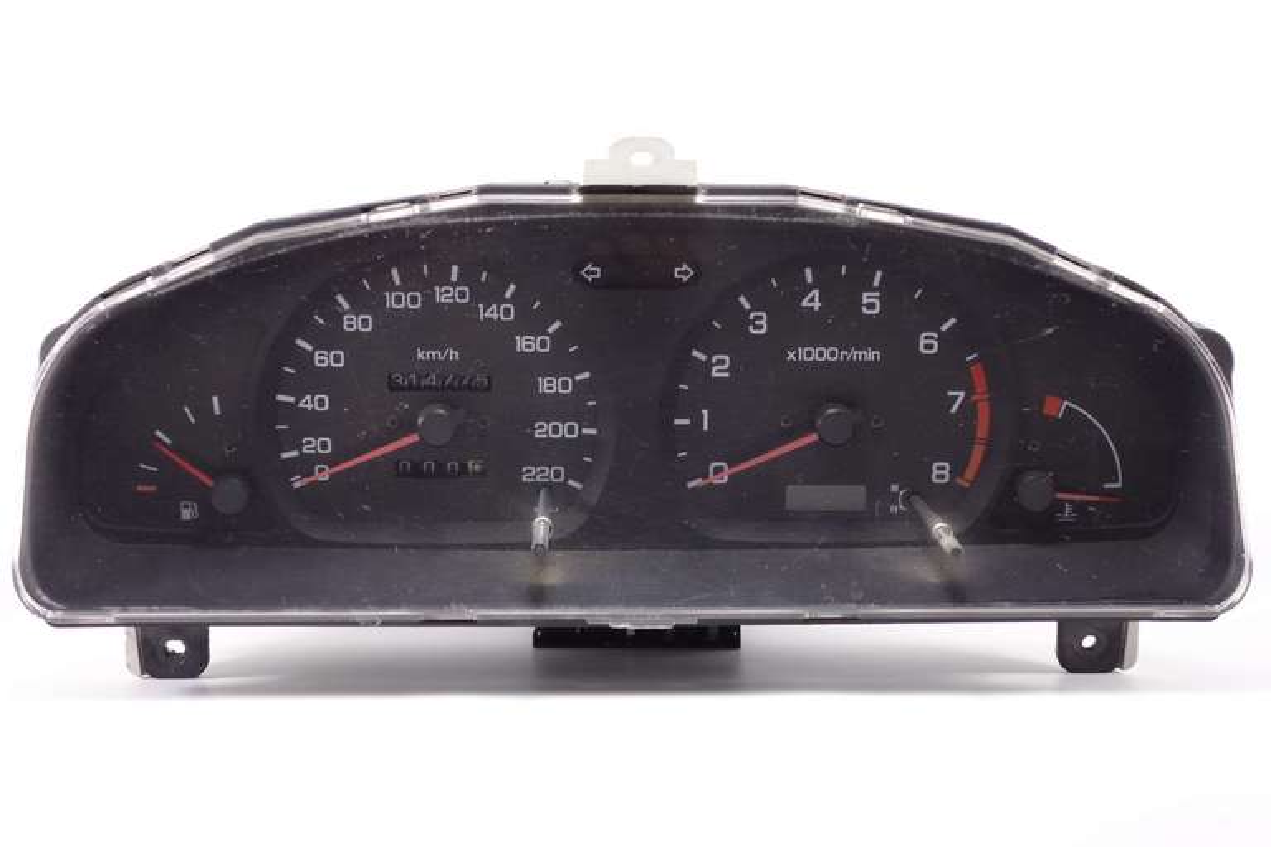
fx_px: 1977
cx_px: 636
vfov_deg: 24.2
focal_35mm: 56
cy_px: 424
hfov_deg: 35.6
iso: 400
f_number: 3.5
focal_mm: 20.64
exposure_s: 1/60
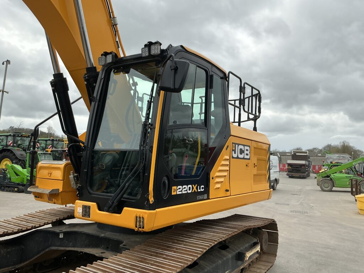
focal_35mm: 28
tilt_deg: +11.9
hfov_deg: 63.4
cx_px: 182
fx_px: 294
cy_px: 136
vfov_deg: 49.7
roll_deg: -0.8
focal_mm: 3
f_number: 1.8
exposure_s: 1/1221
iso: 25
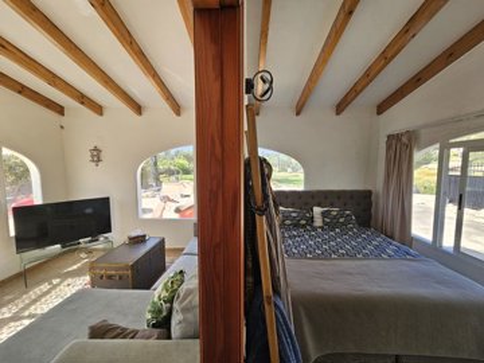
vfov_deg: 89.9
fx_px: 182
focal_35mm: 13
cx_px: 242
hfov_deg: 106.2
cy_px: 182
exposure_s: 1/279
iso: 64
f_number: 2.2
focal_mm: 2.2
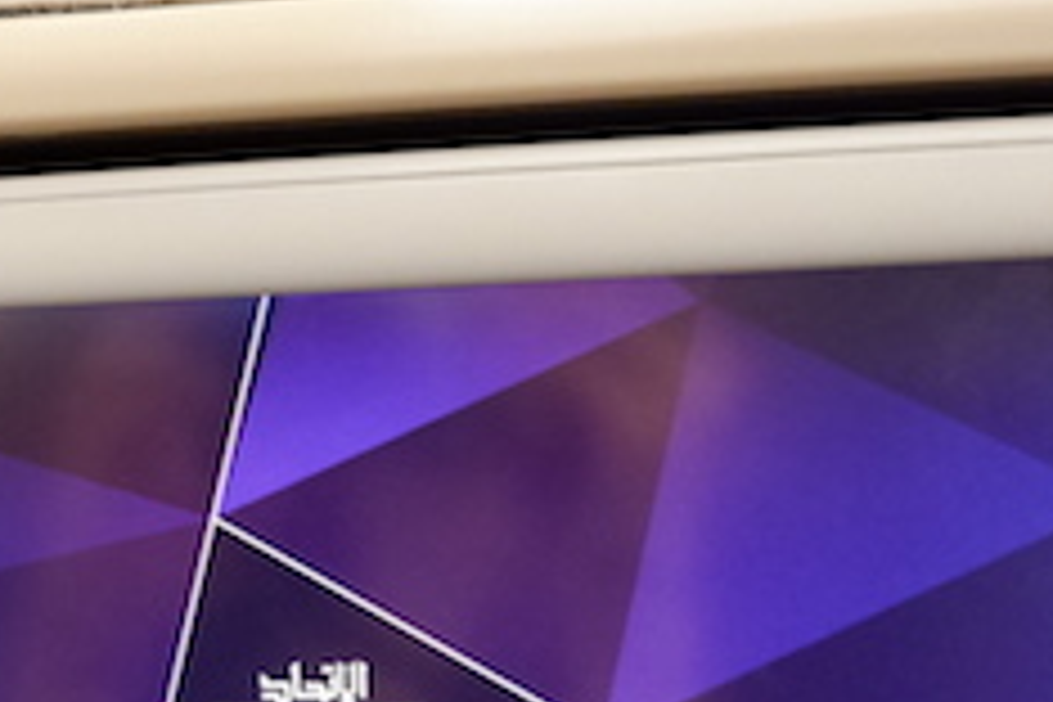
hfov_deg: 29.2
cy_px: 457
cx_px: -68
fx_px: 1843
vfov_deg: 21.5
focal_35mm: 63
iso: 4000
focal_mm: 15
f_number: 3.5
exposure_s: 1/14
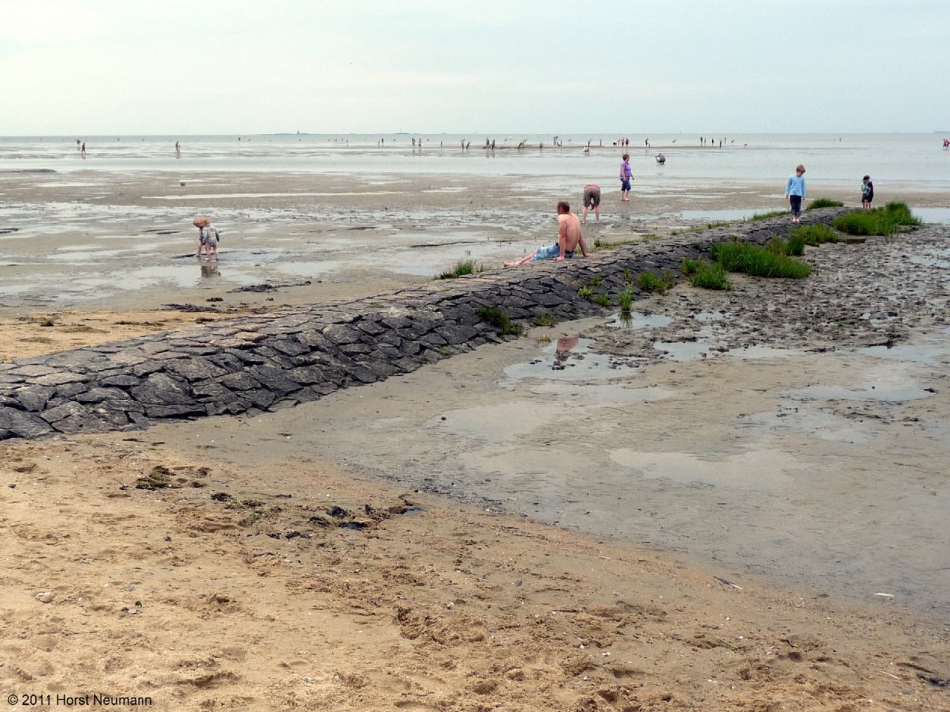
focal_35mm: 46
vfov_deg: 31.5
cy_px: 356
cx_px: 475
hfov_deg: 41.2
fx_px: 1262
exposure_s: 1/640
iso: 100
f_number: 3.6
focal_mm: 5.6
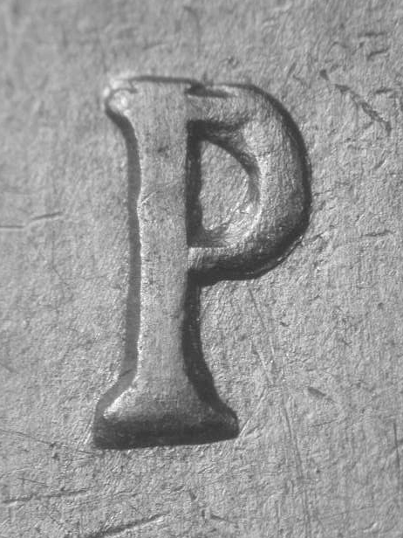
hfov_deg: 9.3
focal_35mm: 160
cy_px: 269
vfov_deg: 12.3
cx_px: 198
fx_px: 2484
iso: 100
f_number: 5.1
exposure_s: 1/7.3
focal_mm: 32
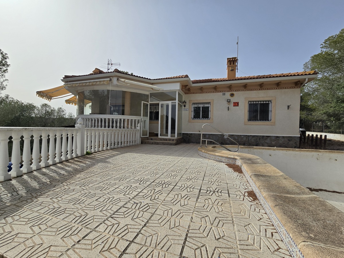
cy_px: 129
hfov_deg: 106.2
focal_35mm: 13
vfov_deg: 89.9
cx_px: 172
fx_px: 129
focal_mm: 2.2
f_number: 2.2
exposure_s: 1/5200
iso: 50
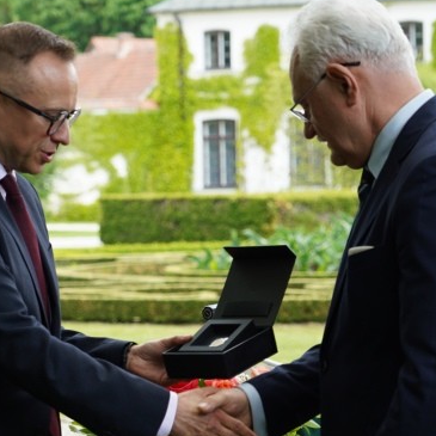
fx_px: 2308
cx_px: 198
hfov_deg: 10.8
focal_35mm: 162
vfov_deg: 10.8
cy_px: 333
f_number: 4.5
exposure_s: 1/100
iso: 100
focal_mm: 68
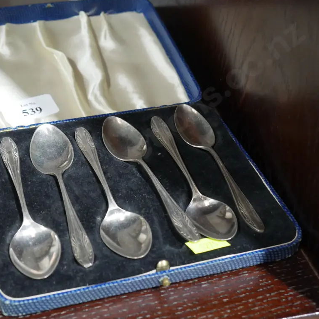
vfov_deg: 28.6
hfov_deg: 28.5
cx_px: 128
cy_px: 160
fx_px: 626
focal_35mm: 60
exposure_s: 1/60
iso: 2500
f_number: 5.3
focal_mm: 25
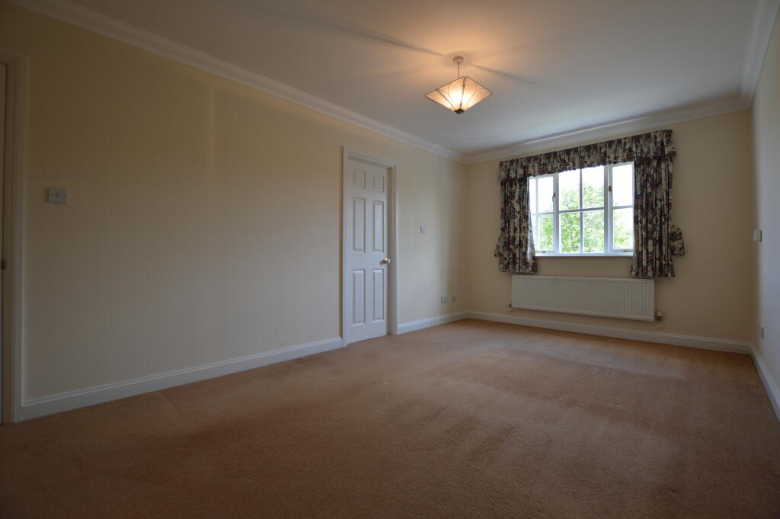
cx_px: 390
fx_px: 325
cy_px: 260
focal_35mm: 15
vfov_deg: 77.2
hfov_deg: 100.4
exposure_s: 1/60
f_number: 4
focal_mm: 10
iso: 100
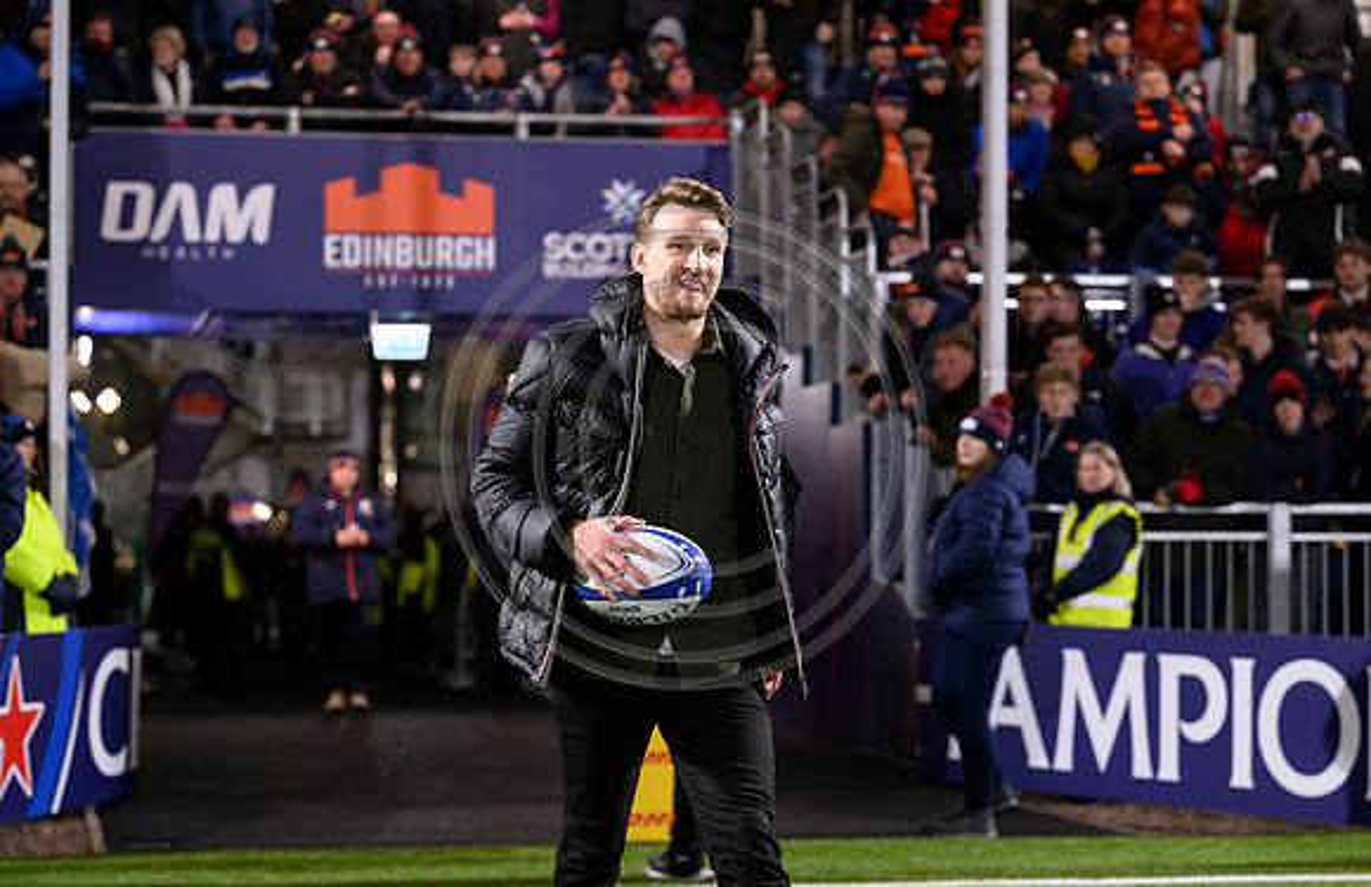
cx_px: 697
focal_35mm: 92
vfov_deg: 14.5
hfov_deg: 22.3
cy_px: 518
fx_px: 3483
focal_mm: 80
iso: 2500
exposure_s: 1/320
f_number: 3.2
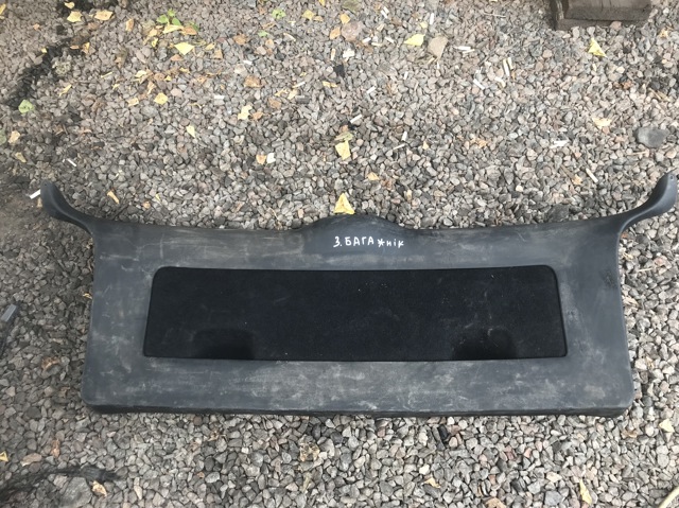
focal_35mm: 28
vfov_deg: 49.7
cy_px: 254
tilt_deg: -66.6
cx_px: 340
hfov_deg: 63.5
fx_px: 549
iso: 20
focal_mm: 3.99
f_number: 1.8
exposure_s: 1/100
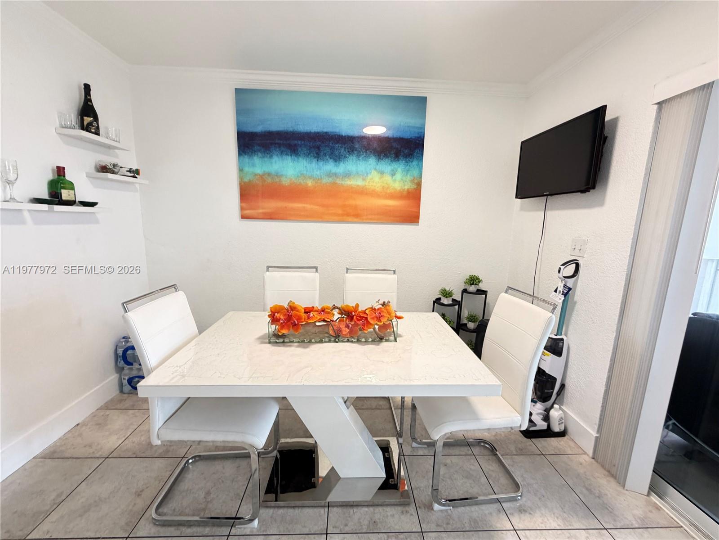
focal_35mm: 14
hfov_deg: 102.1
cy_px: 270
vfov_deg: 85.7
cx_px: 360
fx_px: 291
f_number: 2.2
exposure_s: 1/93
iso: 320
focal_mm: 2.22
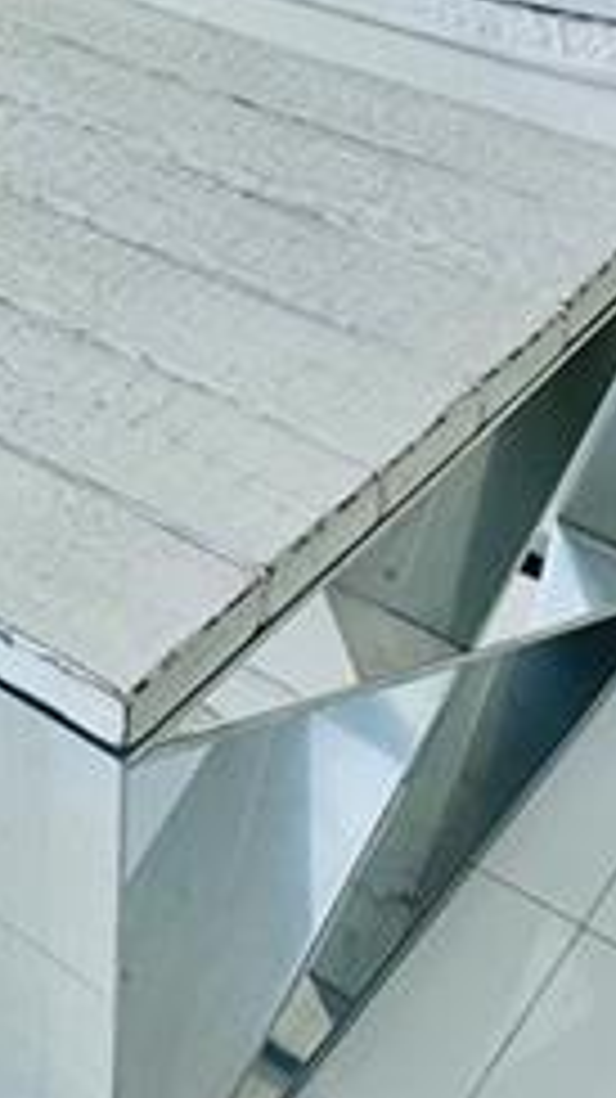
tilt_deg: +2.4
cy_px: -878
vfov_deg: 20.2
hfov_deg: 15.4
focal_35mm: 75
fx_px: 2181
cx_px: -153
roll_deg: -1.4
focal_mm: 2.22
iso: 40
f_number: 2.2
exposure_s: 1/109
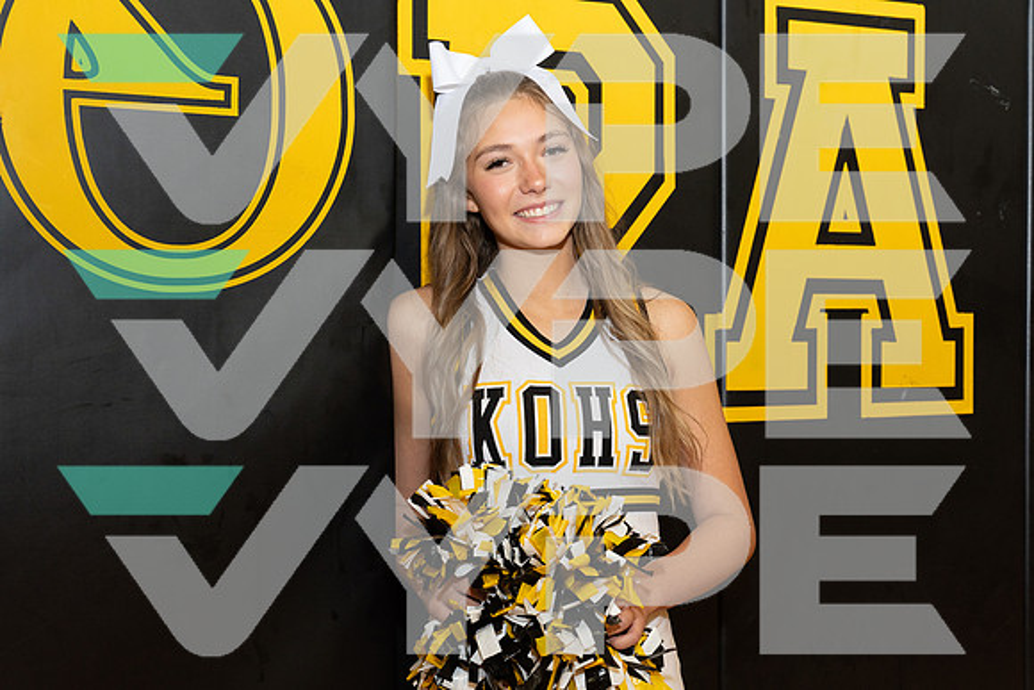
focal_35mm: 55
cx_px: 517
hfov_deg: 36.2
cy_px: 345
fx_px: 1580
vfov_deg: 24.6
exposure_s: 1/250
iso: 800
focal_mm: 55
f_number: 6.3
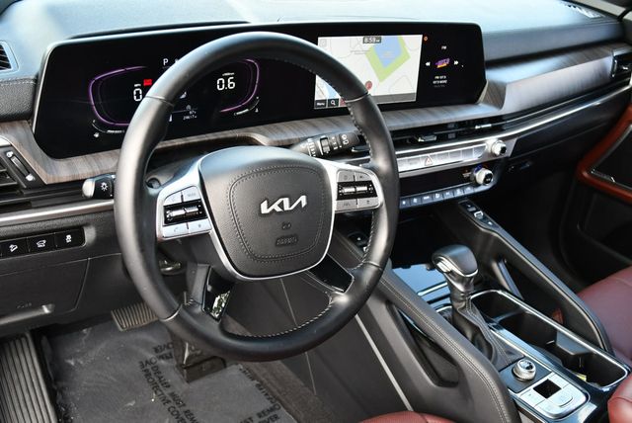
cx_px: 316
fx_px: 703
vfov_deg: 33.5
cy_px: 212
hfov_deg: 48.4
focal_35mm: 40
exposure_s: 1/250
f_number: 3.8
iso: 560
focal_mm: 20
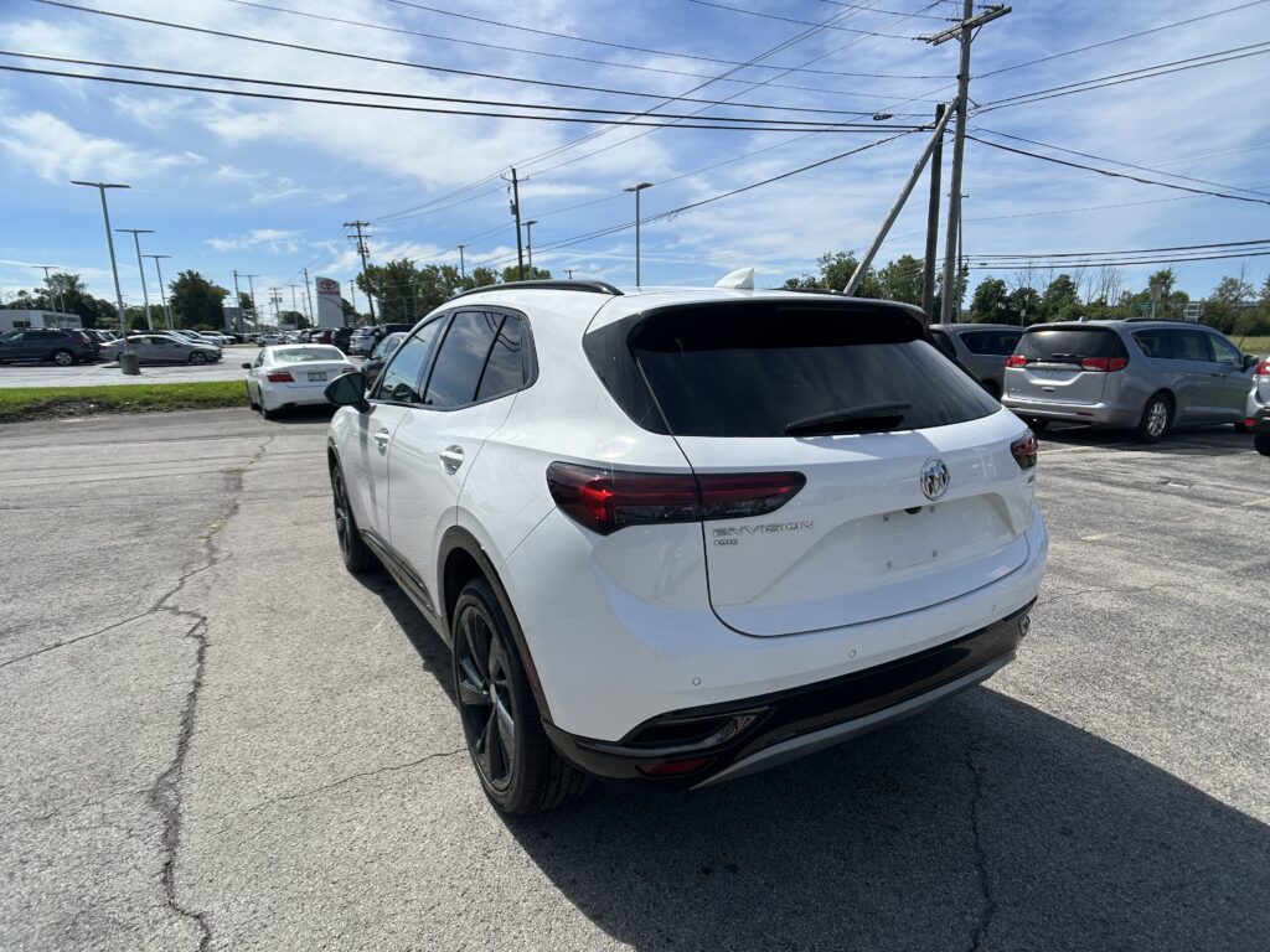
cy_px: 476
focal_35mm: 26
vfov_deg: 53.1
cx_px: 635
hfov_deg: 67.3
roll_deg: -0.2
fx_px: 954
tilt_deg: -11.9
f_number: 1.5
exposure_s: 1/6211
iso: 50
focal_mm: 5.7
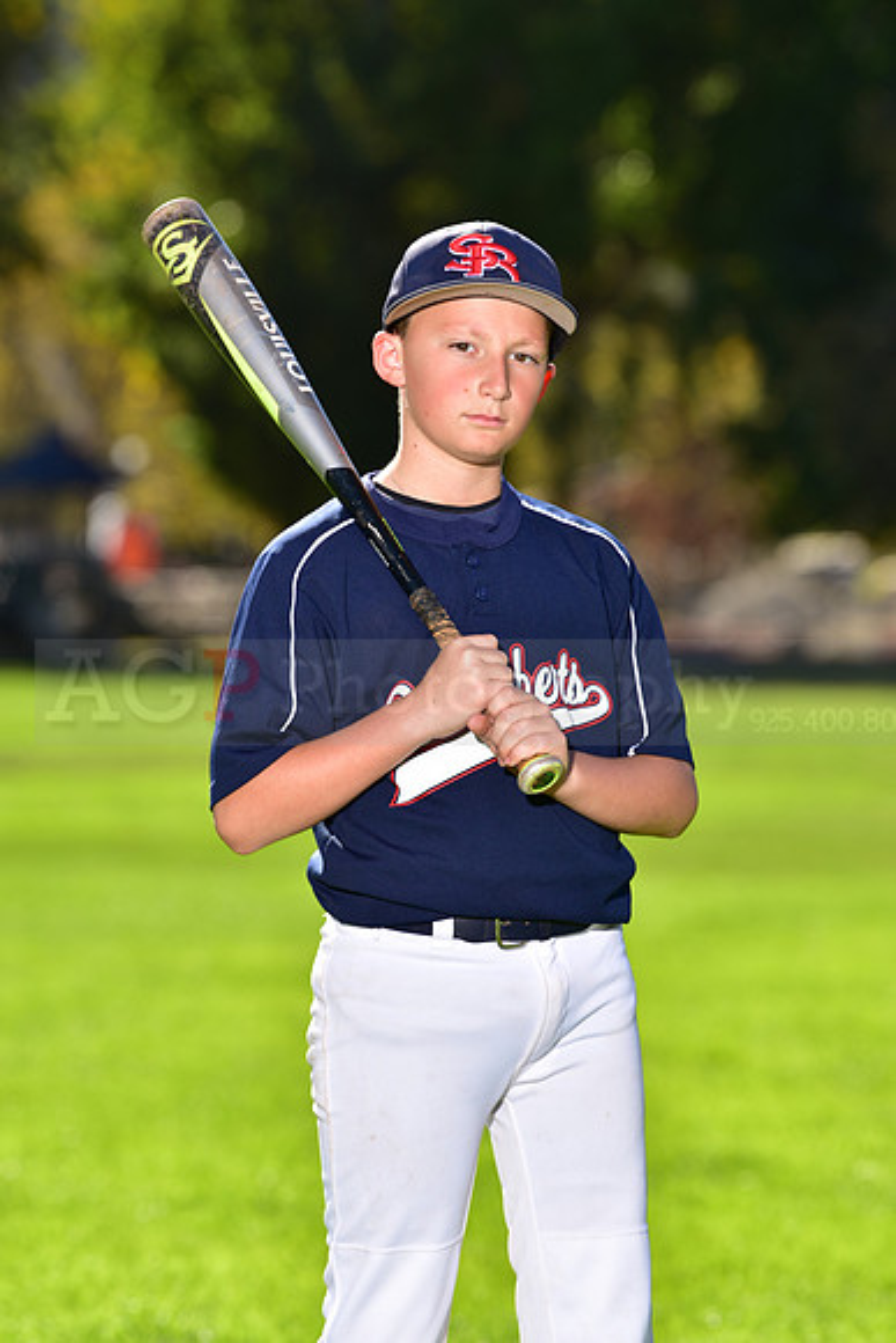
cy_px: 672
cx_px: 448
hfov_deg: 6.9
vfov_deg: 10.3
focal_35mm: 200
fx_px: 7462
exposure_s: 1/250
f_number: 5.6
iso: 80
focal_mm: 200
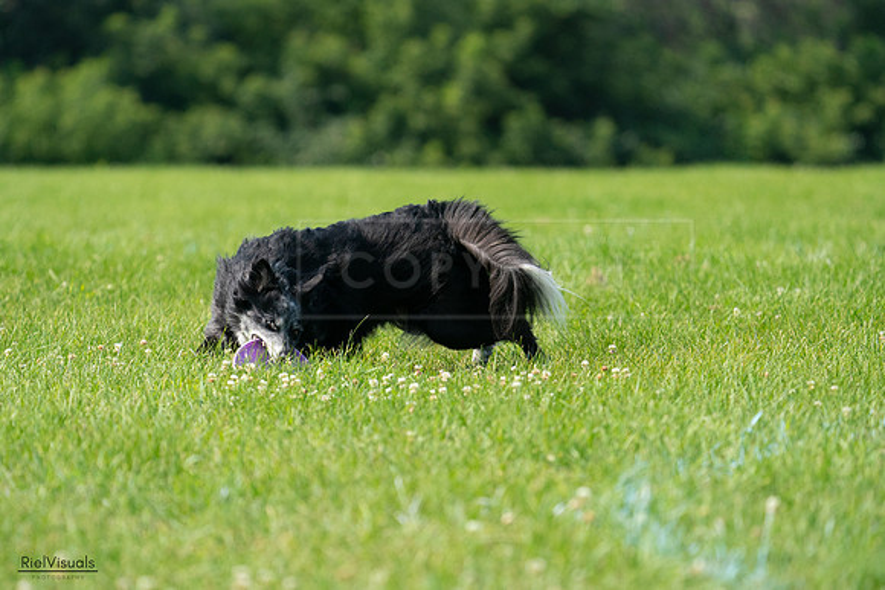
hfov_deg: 6.3
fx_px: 8006
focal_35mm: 326
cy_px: 295
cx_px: 429
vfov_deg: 4.2
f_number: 6.3
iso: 1600
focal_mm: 309
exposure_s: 1/4000
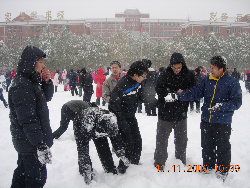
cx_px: 125
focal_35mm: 38
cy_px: 94
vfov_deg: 37.7
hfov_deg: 49.0
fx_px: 274
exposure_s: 1/627
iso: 64
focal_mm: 7.8
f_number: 2.8
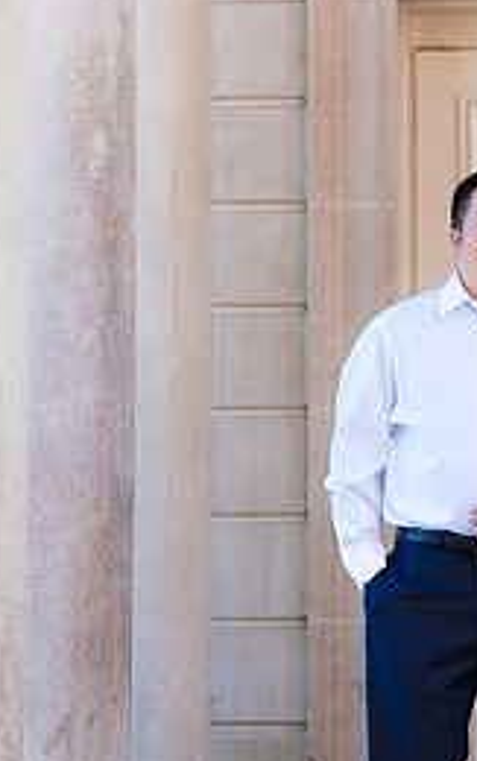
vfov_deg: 9.9
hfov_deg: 6.1
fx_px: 4400
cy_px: 459
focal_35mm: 212
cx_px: 702
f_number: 2
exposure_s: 1/500
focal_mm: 56
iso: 160
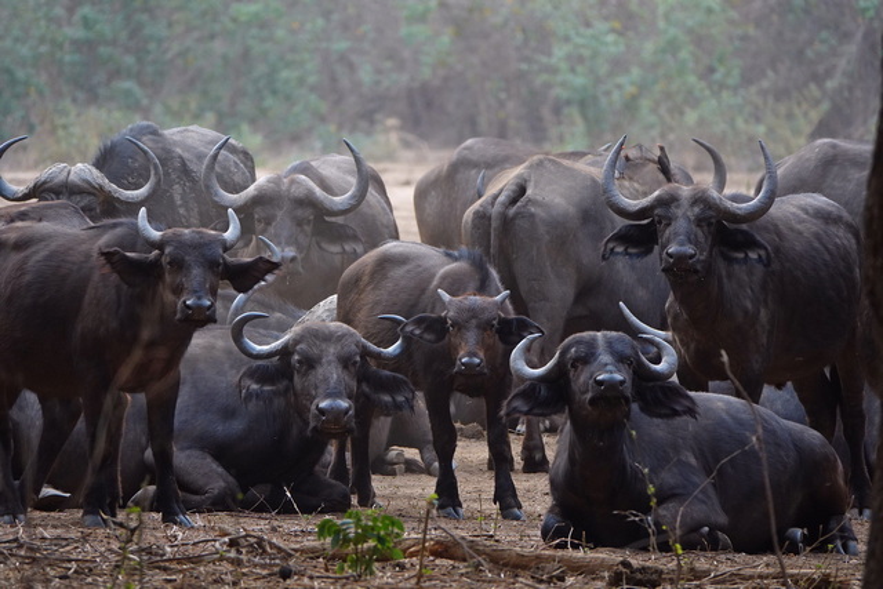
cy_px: 294
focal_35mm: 600
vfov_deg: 2.3
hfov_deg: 3.4
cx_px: 442
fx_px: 14719
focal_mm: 220
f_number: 4
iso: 640
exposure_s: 1/250
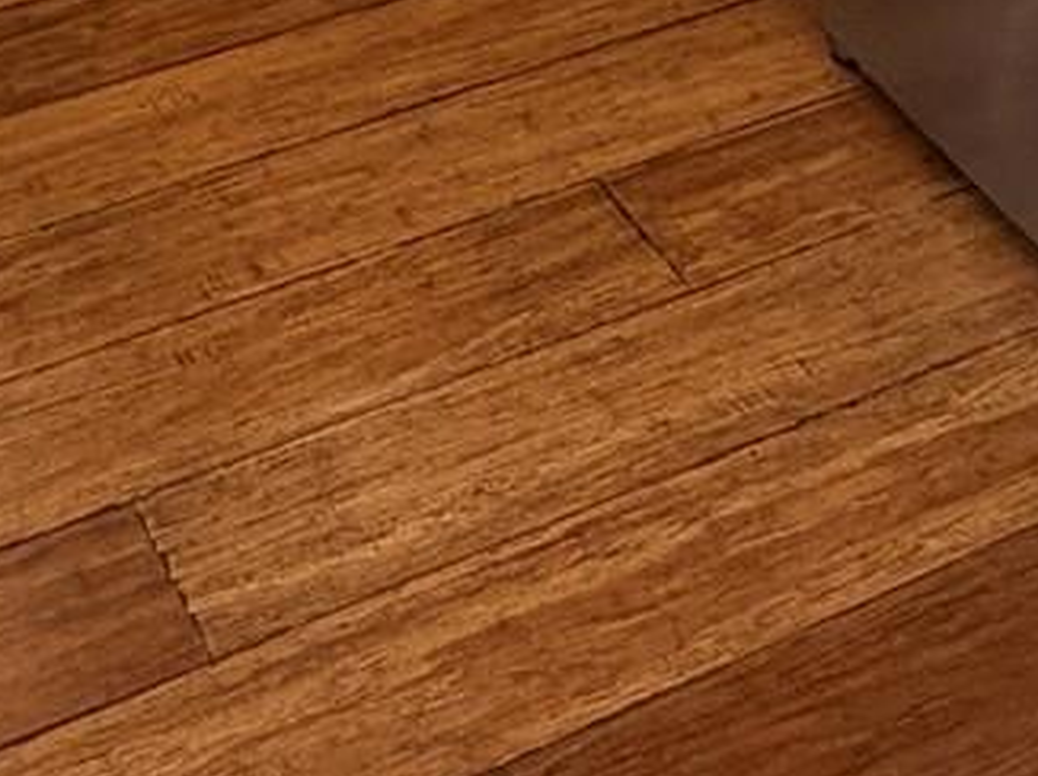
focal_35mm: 69
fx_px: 2067
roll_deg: +0.9
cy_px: -913
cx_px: -73
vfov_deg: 15.4
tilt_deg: -17.2
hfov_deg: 26.2
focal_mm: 2.22
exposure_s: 1/60
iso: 400
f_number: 2.2
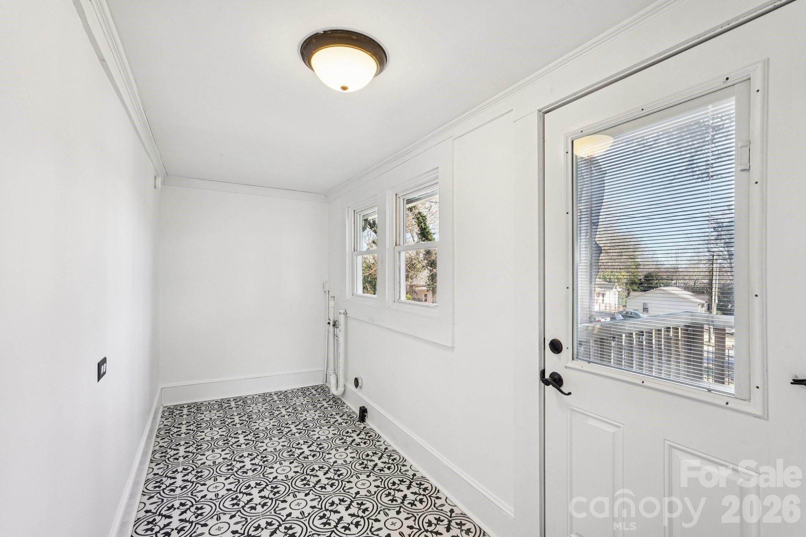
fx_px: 358
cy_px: 268
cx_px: 403
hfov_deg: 96.7
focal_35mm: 16
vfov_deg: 73.7
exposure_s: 1/50
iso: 400
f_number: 8
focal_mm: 16
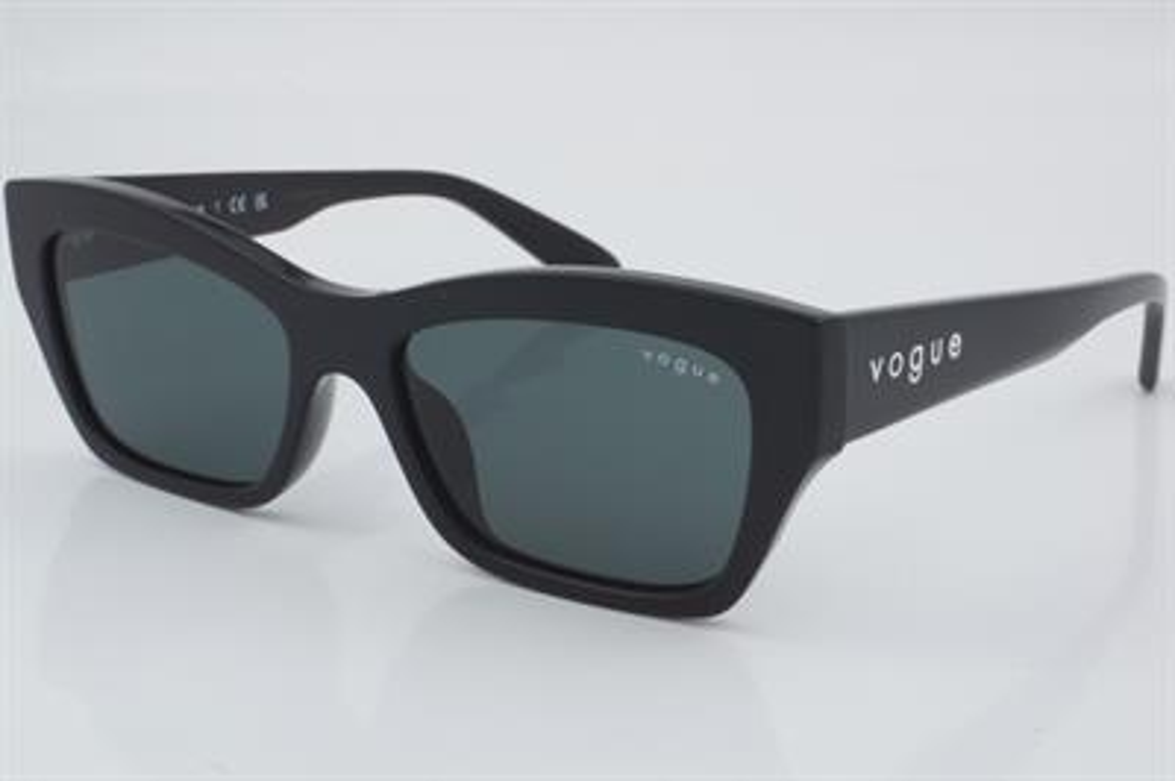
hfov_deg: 27.0
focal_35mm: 75
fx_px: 2446
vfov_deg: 18.2
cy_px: 390
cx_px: 588
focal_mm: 50
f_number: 32
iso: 100
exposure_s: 1/3
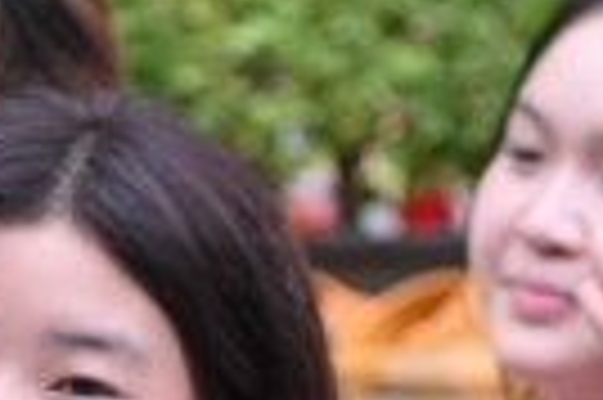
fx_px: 10456
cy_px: 571
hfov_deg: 3.3
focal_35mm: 625
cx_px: 115
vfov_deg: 2.2
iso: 200
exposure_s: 1/400
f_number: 4
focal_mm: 86
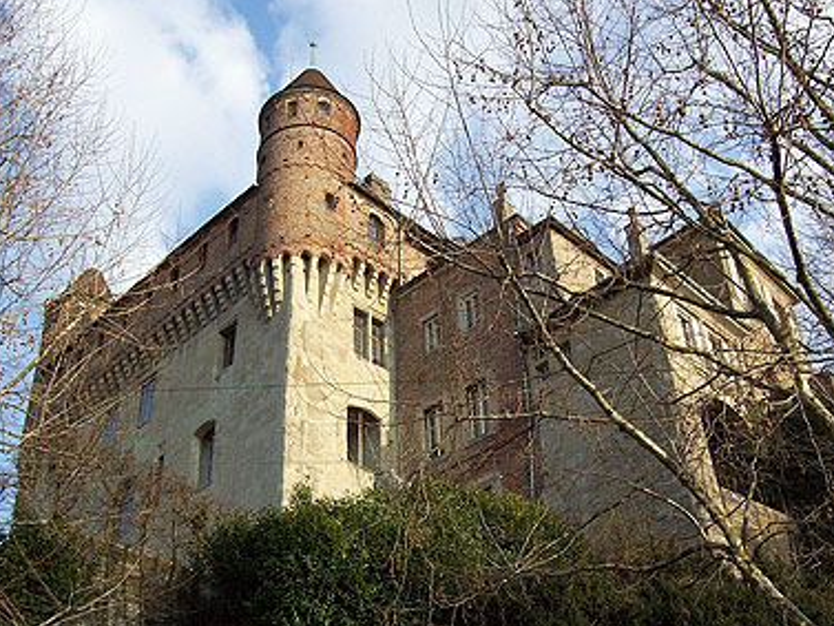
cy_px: 332
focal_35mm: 43
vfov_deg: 33.6
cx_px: 411
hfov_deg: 43.8
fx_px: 1036
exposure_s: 1/252
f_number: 4.8
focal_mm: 6
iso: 80
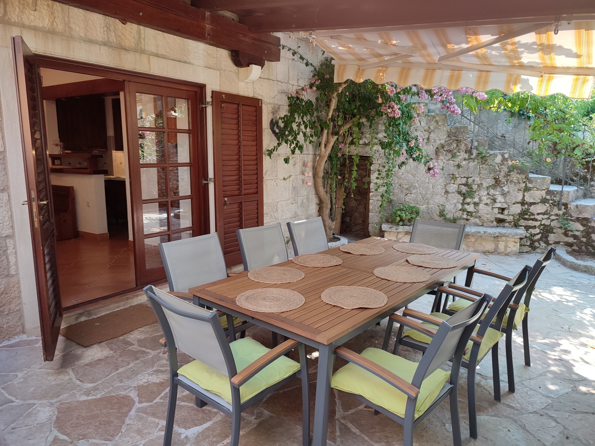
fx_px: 430
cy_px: 223
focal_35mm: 25
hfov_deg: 69.4
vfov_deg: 54.9
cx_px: 298
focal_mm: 6.04
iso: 82
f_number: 1.9
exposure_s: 1/100
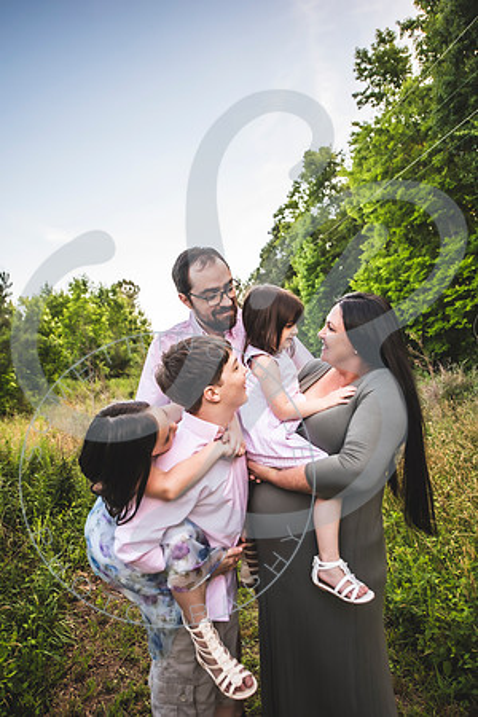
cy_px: 358
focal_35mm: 24
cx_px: 239
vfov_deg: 73.7
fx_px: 478
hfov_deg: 53.1
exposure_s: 1/125
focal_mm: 24
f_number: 2.8
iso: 100
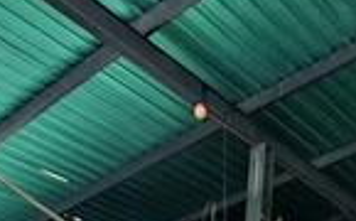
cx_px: 221
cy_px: 555
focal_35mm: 61
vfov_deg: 13.7
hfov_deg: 33.4
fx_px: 591
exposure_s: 1/40
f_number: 2.2
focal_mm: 1.74
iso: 160
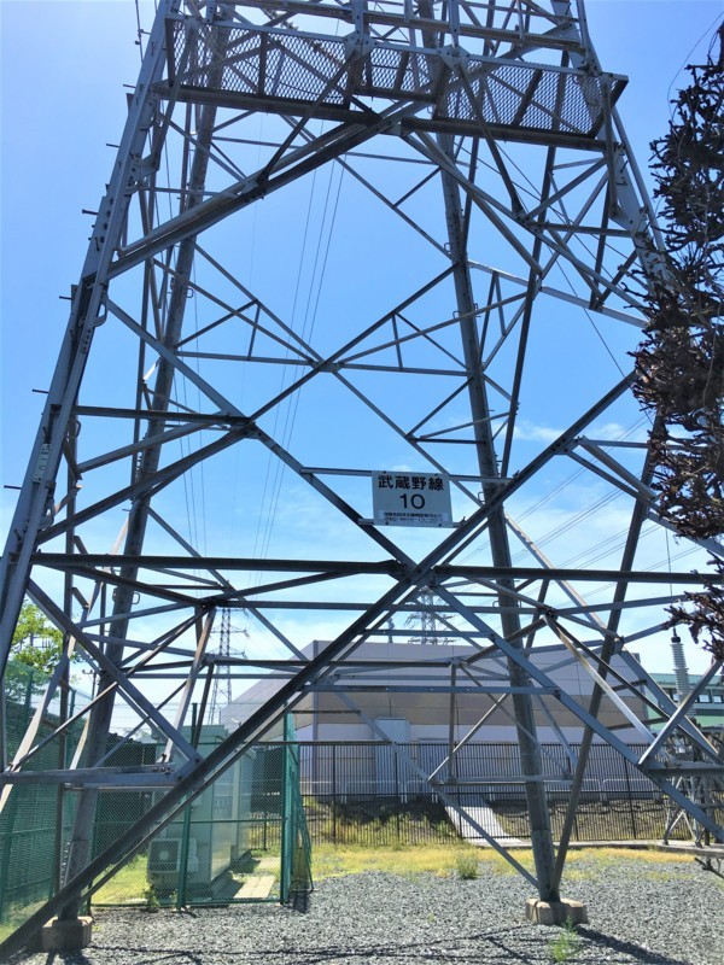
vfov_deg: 61.7
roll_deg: -0.2
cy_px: 482
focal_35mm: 29
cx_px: 362
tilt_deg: +21.4
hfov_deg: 48.2
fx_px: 809
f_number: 2.2
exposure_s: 1/1672
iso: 25
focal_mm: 4.15
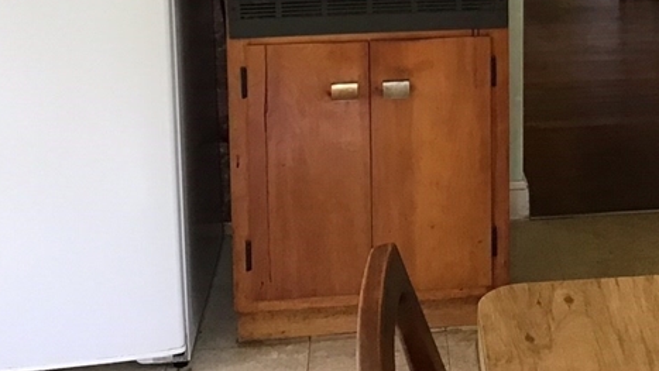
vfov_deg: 15.4
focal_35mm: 74
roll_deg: +2.0
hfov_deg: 28.1
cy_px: -137
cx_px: 512
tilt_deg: -9.4
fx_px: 1293
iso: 100
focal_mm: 3.3
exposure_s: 1/30
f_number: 2.4
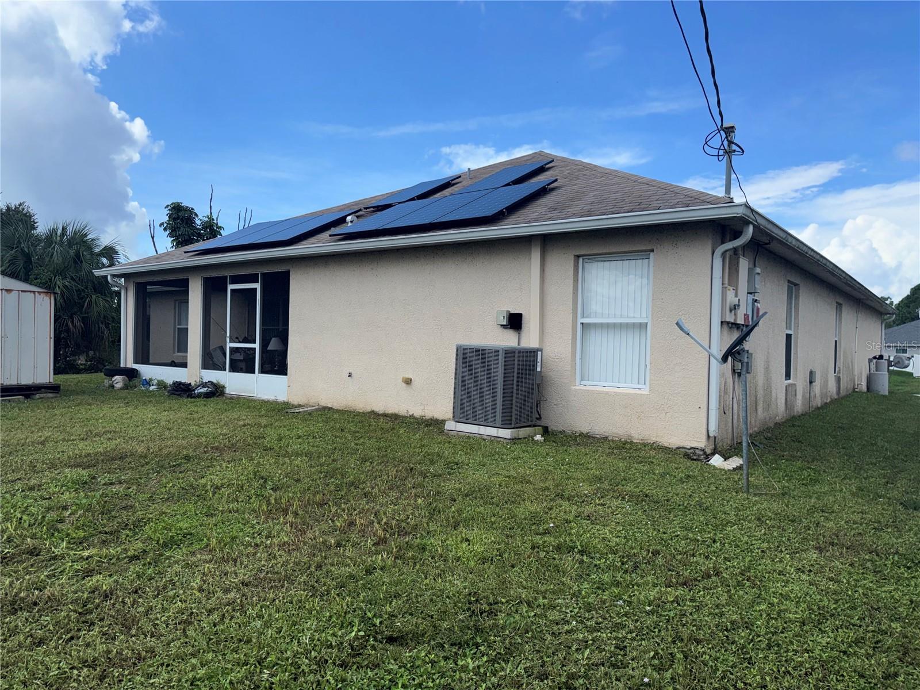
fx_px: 638
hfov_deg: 71.6
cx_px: 460
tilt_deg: -0.2
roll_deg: -1.1
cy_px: 345
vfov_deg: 56.8
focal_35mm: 24
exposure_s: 1/6410
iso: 50
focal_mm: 6.76
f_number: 1.78
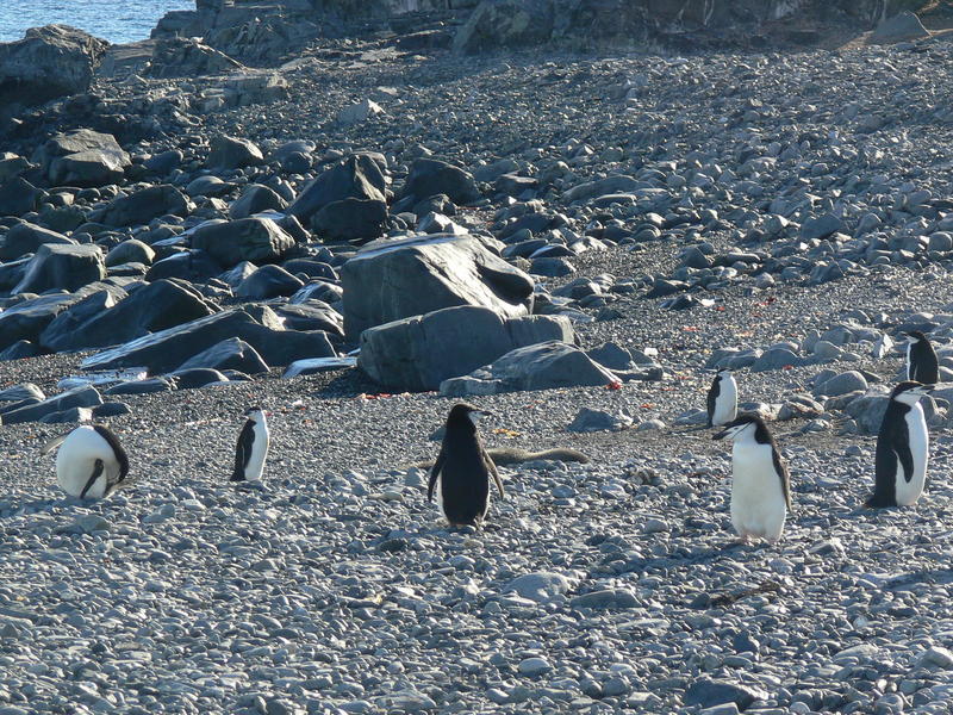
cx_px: 476
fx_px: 6828
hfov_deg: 8.0
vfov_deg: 6.0
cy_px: 358
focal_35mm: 248
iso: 80
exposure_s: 1/200
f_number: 5.6
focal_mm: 41.3
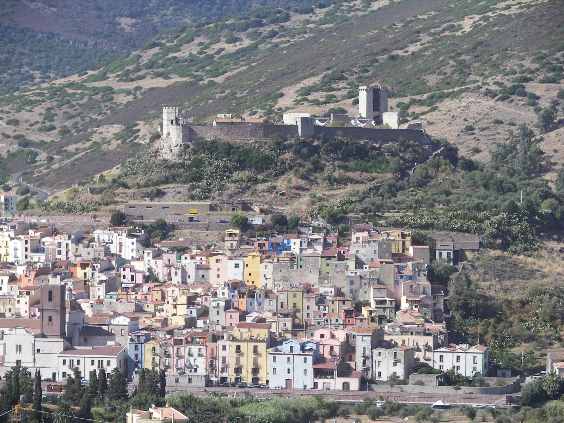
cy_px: 212
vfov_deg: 8.5
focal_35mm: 174
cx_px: 282
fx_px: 2835
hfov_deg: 11.4
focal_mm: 28.8
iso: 64
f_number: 3.6
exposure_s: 1/800
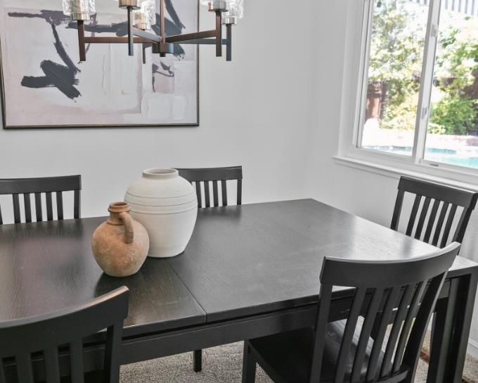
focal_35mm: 29
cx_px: 195
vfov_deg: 50.0
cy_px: 187
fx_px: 410
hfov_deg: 60.0
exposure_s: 1/60
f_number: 4
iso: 320
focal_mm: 14
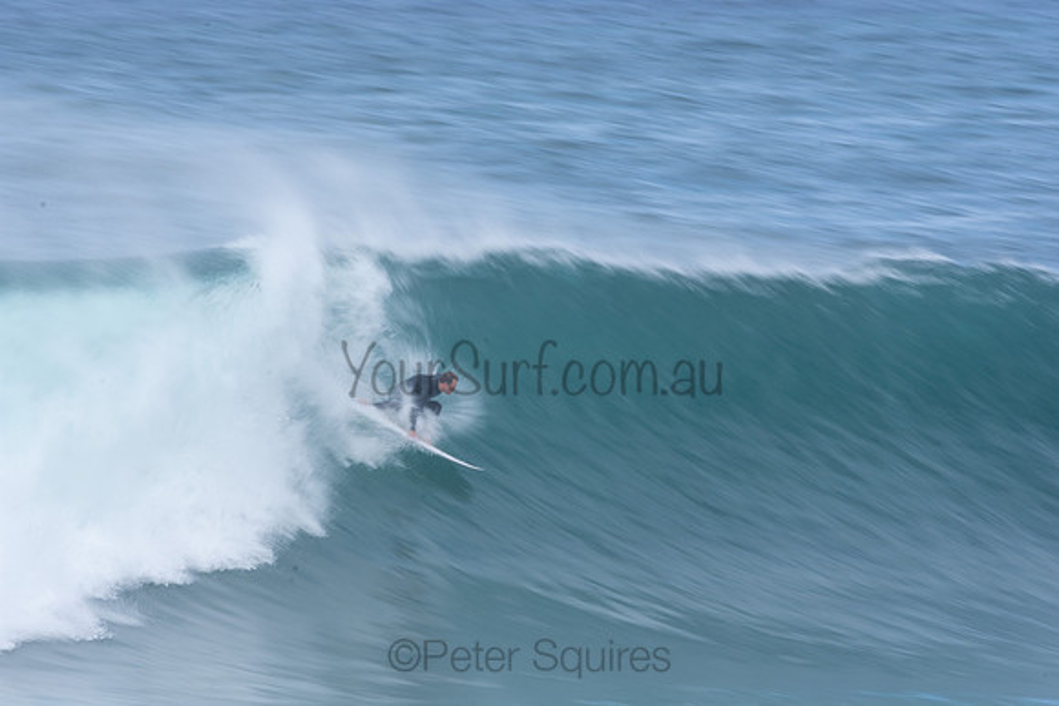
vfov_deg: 1.8
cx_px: 530
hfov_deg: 2.7
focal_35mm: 750
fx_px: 22067
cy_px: 353
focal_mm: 500
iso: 100
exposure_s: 1/25
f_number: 20
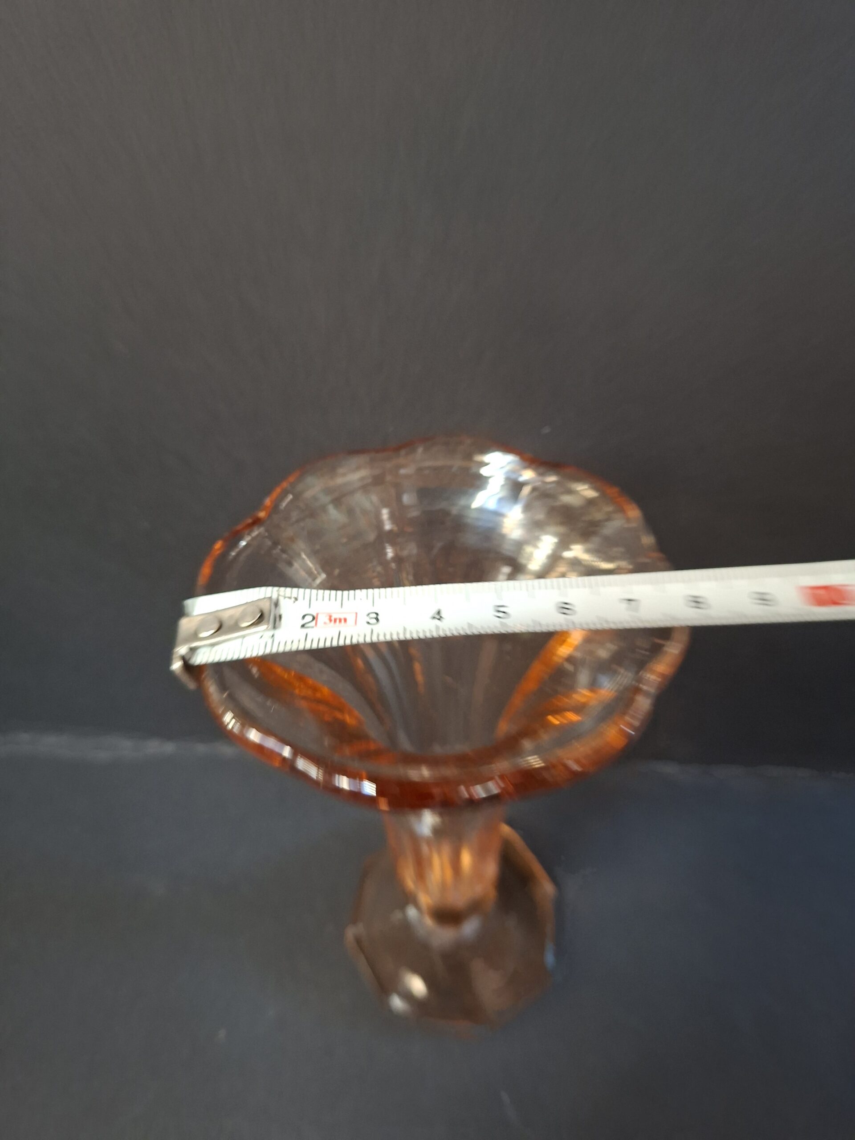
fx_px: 757
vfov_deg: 73.9
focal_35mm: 23
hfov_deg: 58.9
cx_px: 428
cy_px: 570
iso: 400
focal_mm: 5.54
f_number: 1.8
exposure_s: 1/25
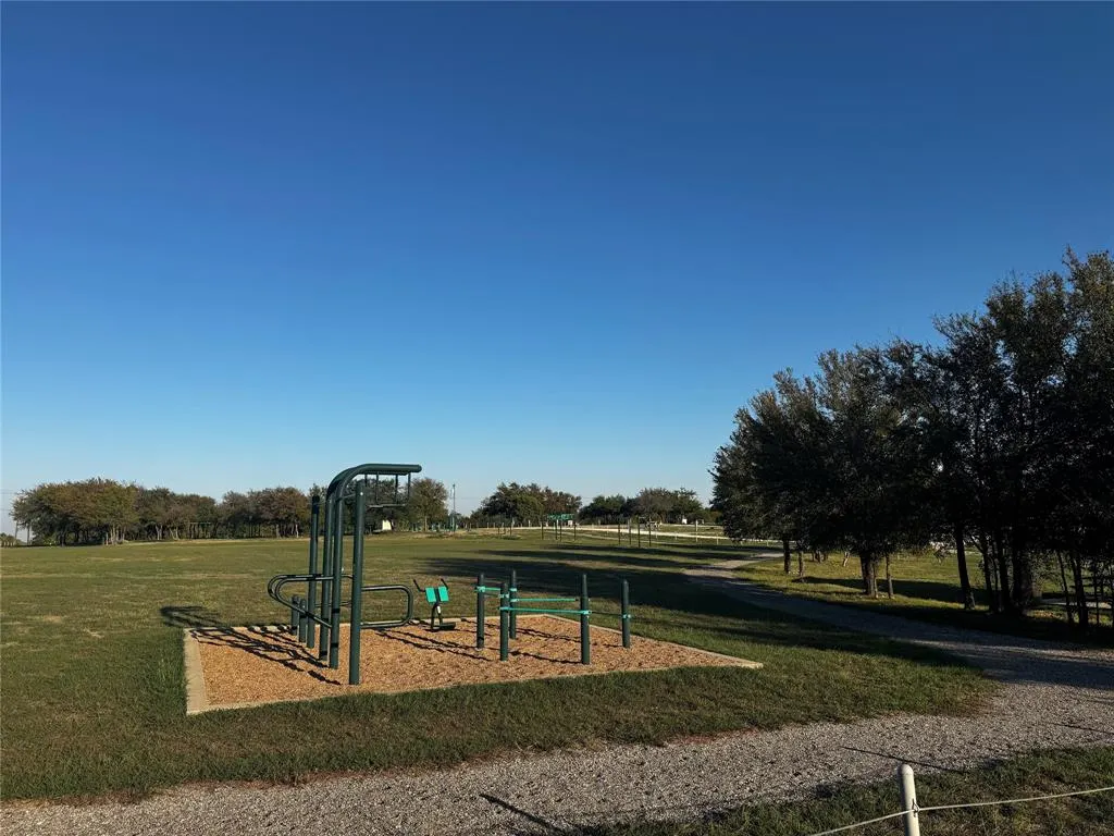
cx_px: 557
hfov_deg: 71.6
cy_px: 418
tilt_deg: +8.2
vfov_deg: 56.8
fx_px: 772
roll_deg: +1.2
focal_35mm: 24
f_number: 1.78
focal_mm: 6.76
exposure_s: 1/4310
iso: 80
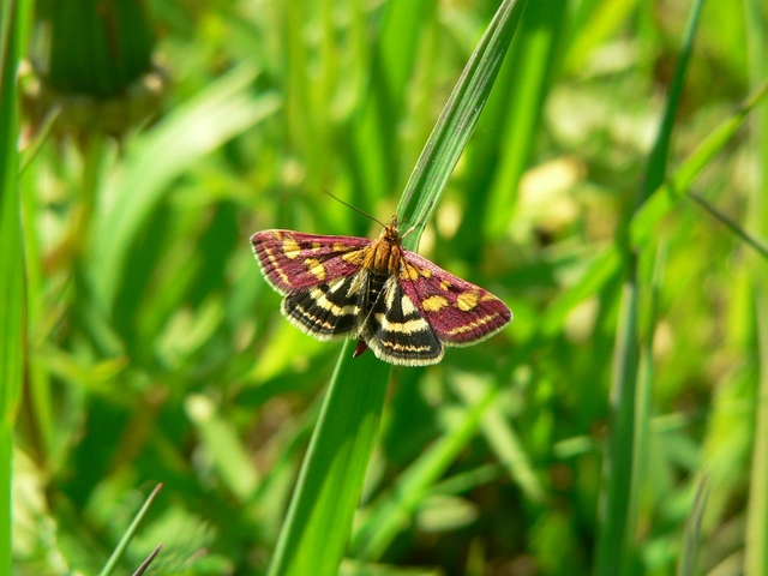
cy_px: 288
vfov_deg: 15.9
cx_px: 384
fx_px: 2063
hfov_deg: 21.1
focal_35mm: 93
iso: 80
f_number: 4
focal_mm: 15.5
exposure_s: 1/250
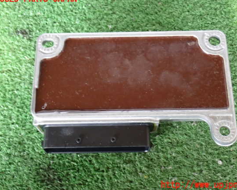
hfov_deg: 34.7
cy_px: 92
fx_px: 379
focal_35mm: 54
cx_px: 129
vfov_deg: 28.1
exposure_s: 1/13
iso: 800
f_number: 3.2
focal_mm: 9.01
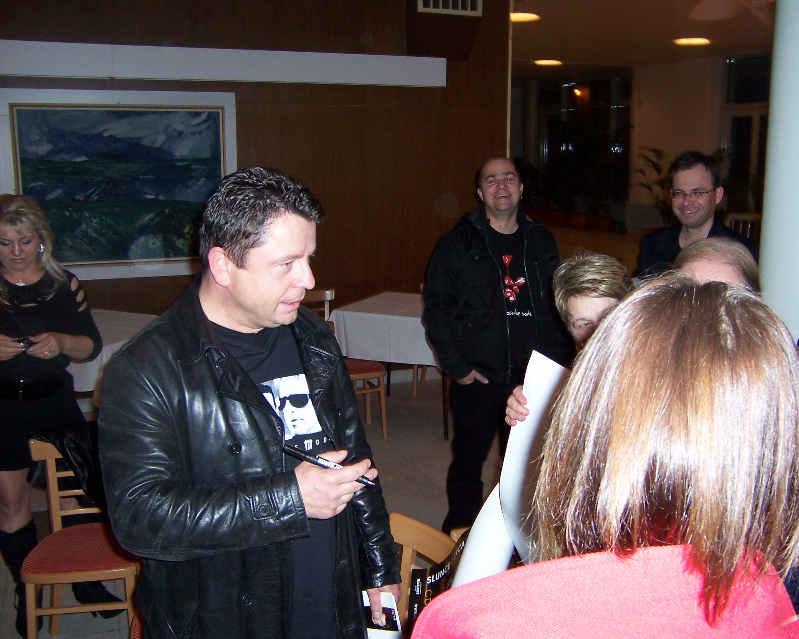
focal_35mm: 35
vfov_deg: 42.2
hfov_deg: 51.5
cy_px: 319
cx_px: 404
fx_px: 828
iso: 140
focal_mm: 5.5
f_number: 2.8
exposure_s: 1/60
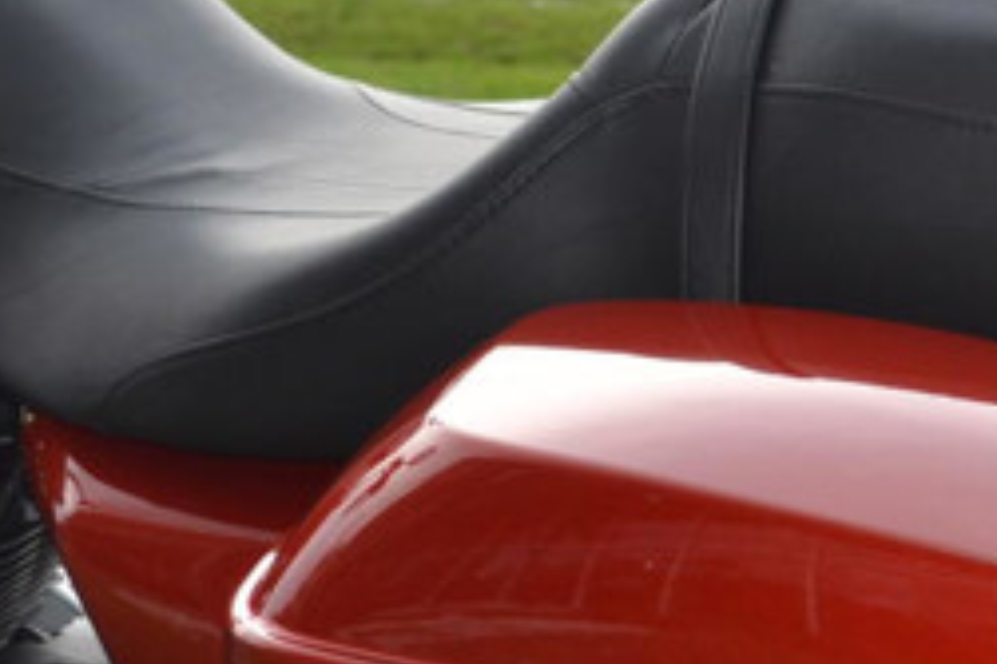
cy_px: 390
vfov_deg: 8.0
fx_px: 4760
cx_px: 548
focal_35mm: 172
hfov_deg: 12.0
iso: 100
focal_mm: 24
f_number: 4
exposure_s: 1/200
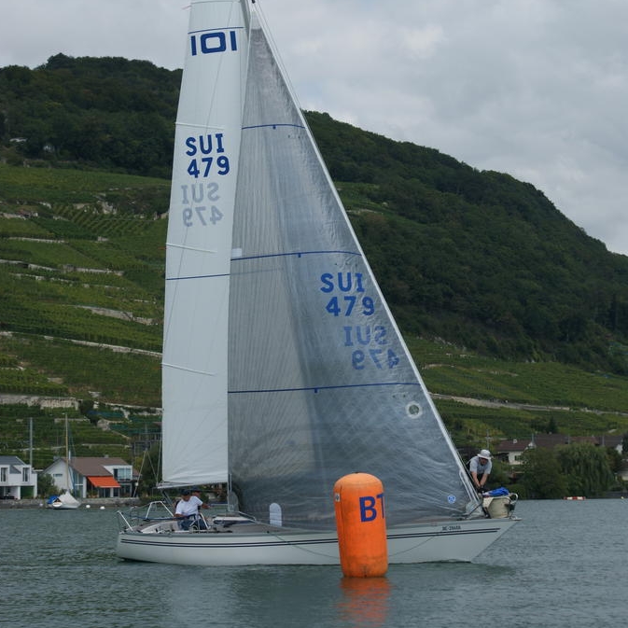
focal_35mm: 107
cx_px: 311
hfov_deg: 16.3
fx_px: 2189
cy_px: 243
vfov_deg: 16.3
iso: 100
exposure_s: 1/250
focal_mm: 55
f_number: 9
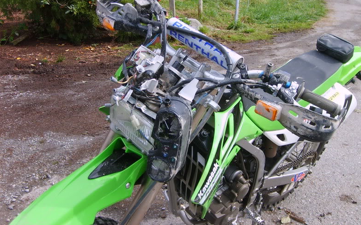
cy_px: 91
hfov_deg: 51.5
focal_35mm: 38
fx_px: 374
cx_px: 184
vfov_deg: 33.5
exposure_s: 1/250
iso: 50
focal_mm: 5.8
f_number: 2.8
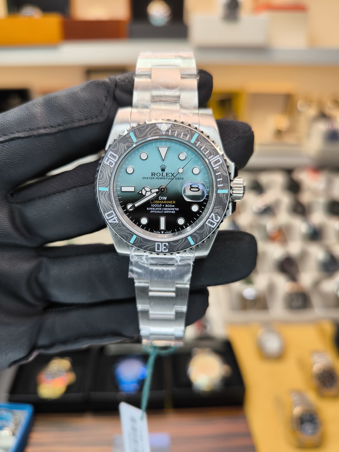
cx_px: 170
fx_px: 313
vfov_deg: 71.6
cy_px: 226
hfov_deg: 56.8
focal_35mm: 24
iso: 50
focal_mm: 6.92
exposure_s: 1/123
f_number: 1.9
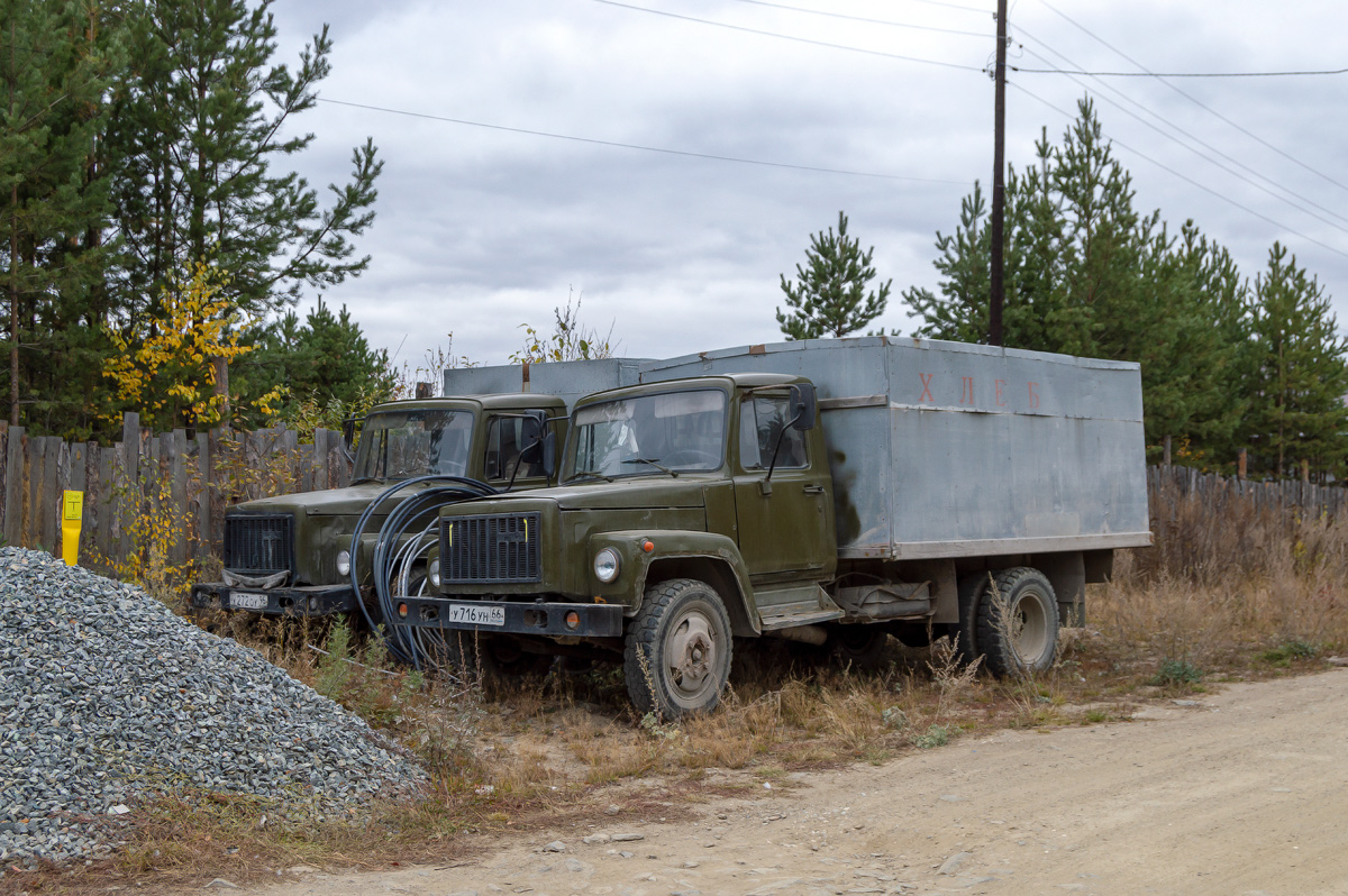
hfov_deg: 49.6
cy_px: 448
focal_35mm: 39
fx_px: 1459
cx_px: 674
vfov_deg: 34.2
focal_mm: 26
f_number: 7.1
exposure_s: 1/100
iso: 100
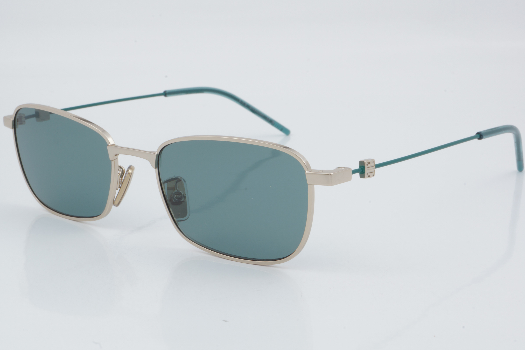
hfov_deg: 24.6
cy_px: 175
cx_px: 262
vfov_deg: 16.6
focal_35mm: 82
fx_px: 1203
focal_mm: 55
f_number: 29
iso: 100
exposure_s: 1/3
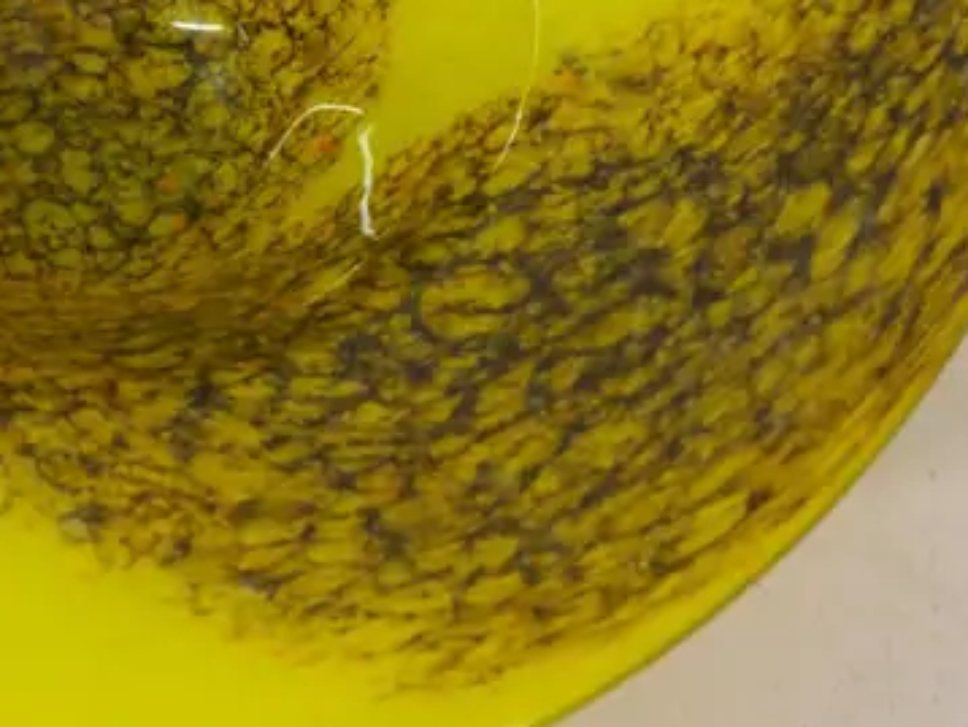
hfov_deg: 13.7
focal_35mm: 143
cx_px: 87
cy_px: -43
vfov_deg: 10.3
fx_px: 4002
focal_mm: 25
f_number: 5
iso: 3200
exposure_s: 1/250
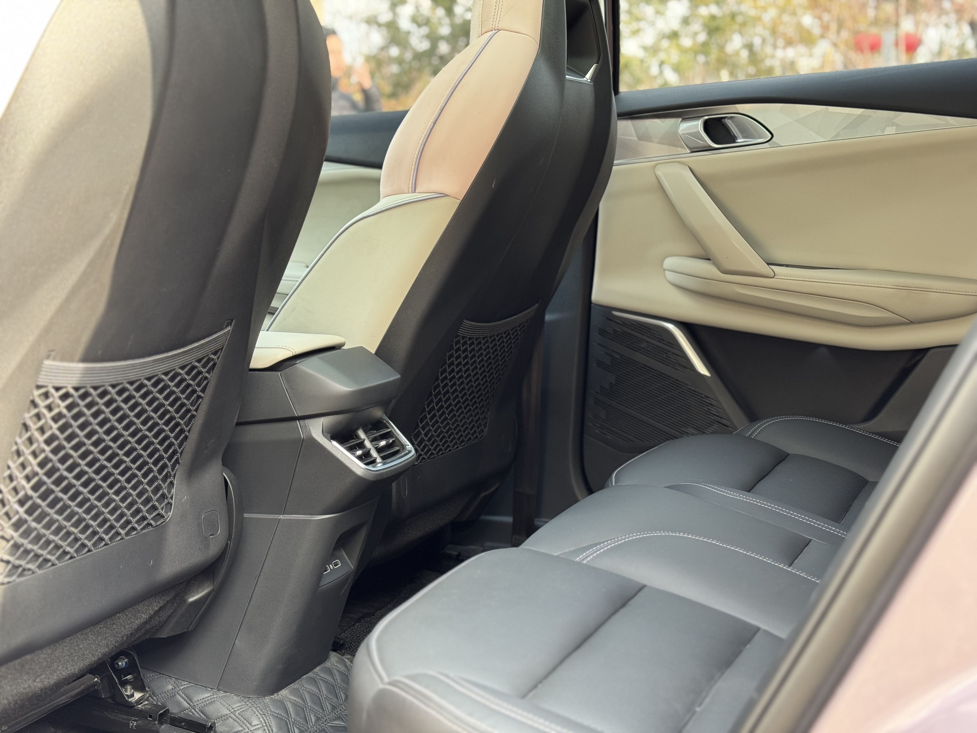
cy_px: 366
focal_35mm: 48
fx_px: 1355
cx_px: 488
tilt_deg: -8.0
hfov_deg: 39.7
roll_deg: -0.9
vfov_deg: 30.3
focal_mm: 6.76
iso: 100
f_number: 1.78
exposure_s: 1/60
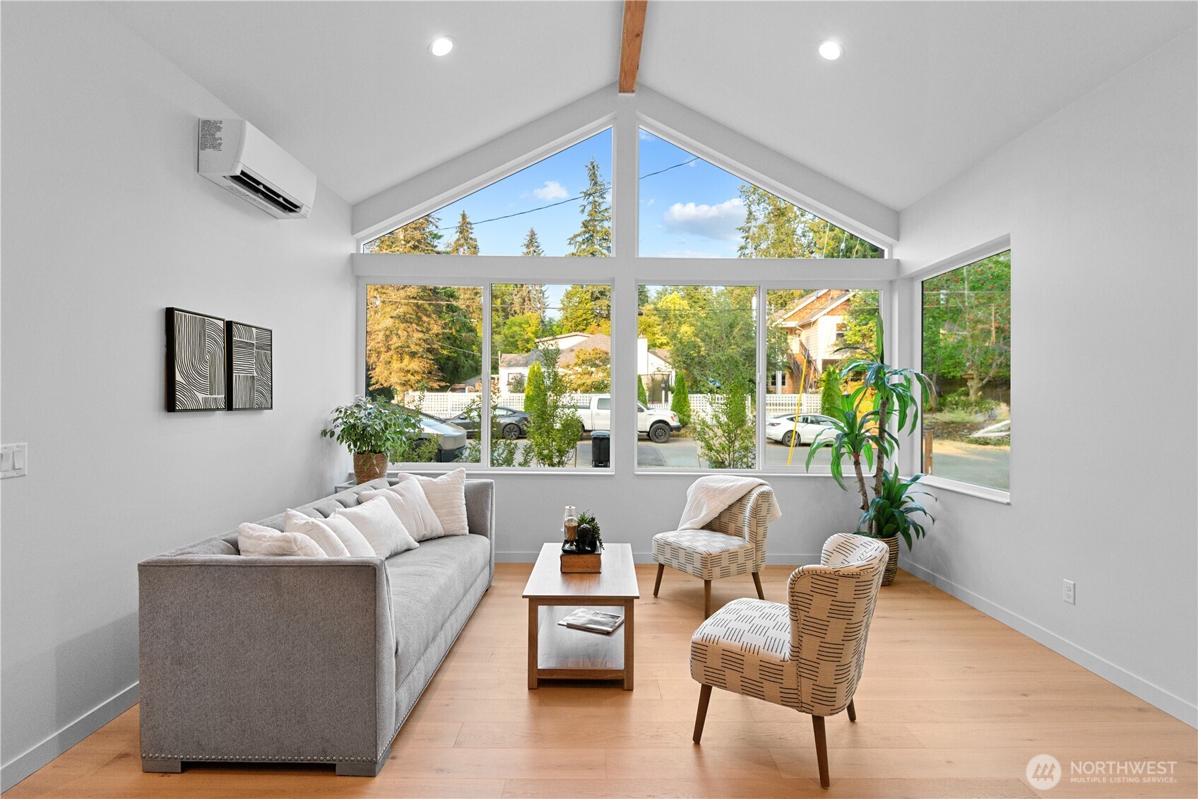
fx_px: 599
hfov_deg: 90.0
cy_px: 400
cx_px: 599
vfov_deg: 67.4
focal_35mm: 18
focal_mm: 18
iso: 8000
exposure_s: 1/100
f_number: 8
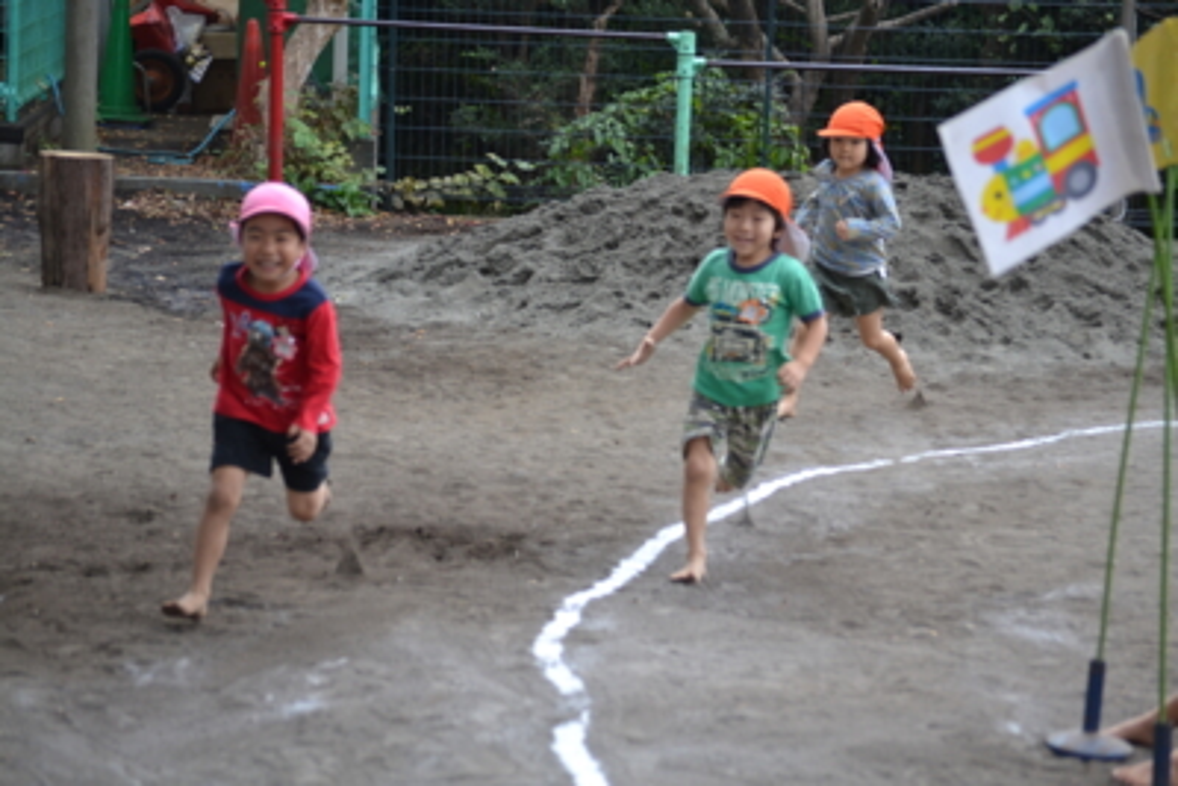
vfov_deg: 10.8
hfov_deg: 16.1
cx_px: 589
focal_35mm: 128
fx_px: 4173
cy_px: 393
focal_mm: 85
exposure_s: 1/500
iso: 400
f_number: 4.2
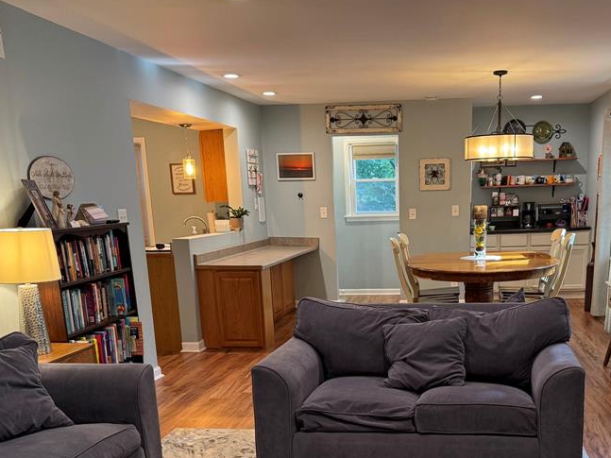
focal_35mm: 38
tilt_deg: -14.6
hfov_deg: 48.5
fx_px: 671
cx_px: 383
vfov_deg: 36.6
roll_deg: +1.1
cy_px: 356
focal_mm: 6.76
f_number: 1.78
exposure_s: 1/60
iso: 250
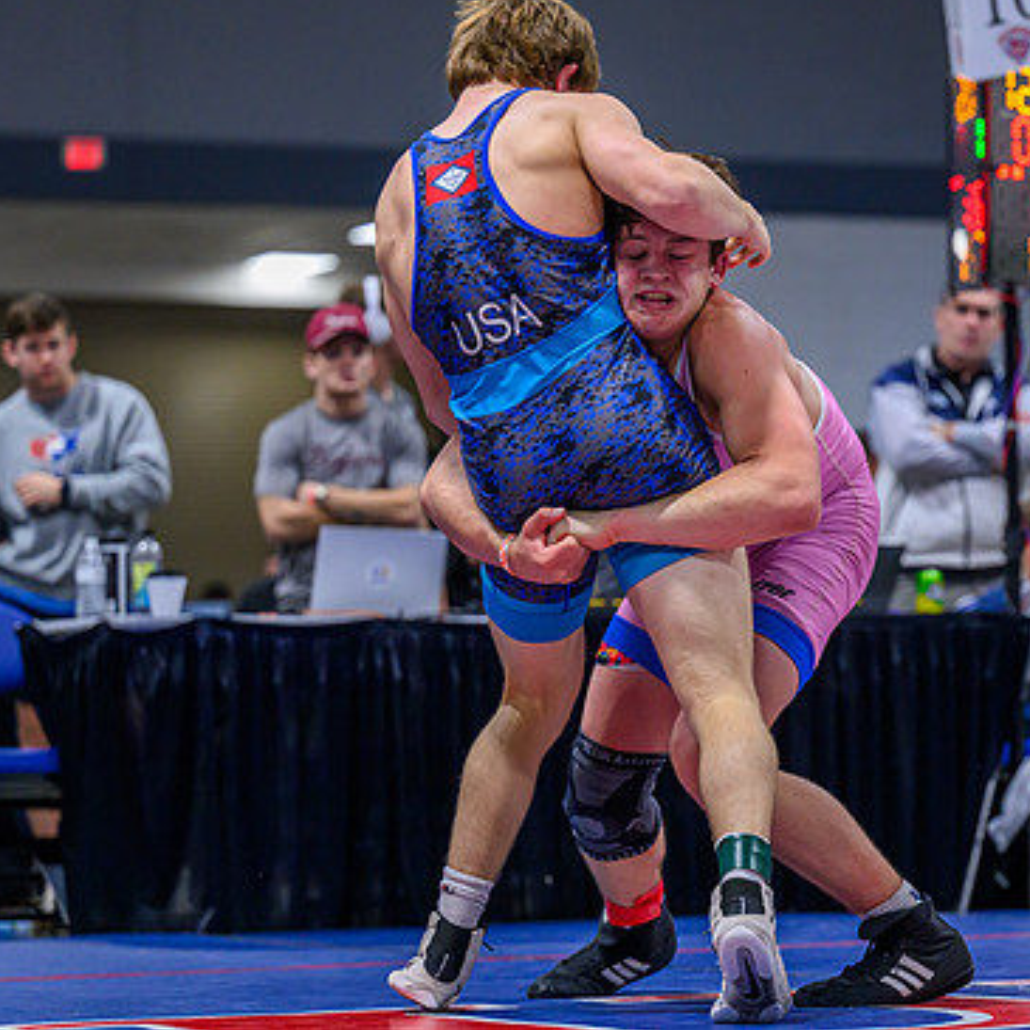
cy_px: 579
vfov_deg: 11.2
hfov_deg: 11.2
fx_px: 5252
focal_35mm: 156
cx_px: 741
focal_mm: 95
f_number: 2.8
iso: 2500
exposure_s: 1/800
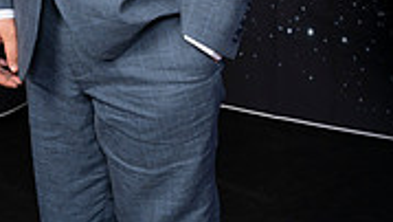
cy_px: -266
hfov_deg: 17.6
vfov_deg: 9.2
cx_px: 119
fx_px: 1262
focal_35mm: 121
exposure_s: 1/160
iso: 320
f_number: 9
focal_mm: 46
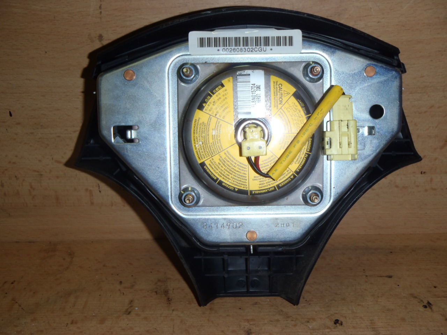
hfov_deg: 49.0
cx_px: 224
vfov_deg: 37.7
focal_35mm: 38
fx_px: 491
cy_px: 168
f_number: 4.6
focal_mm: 6.83
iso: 100
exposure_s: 1/40
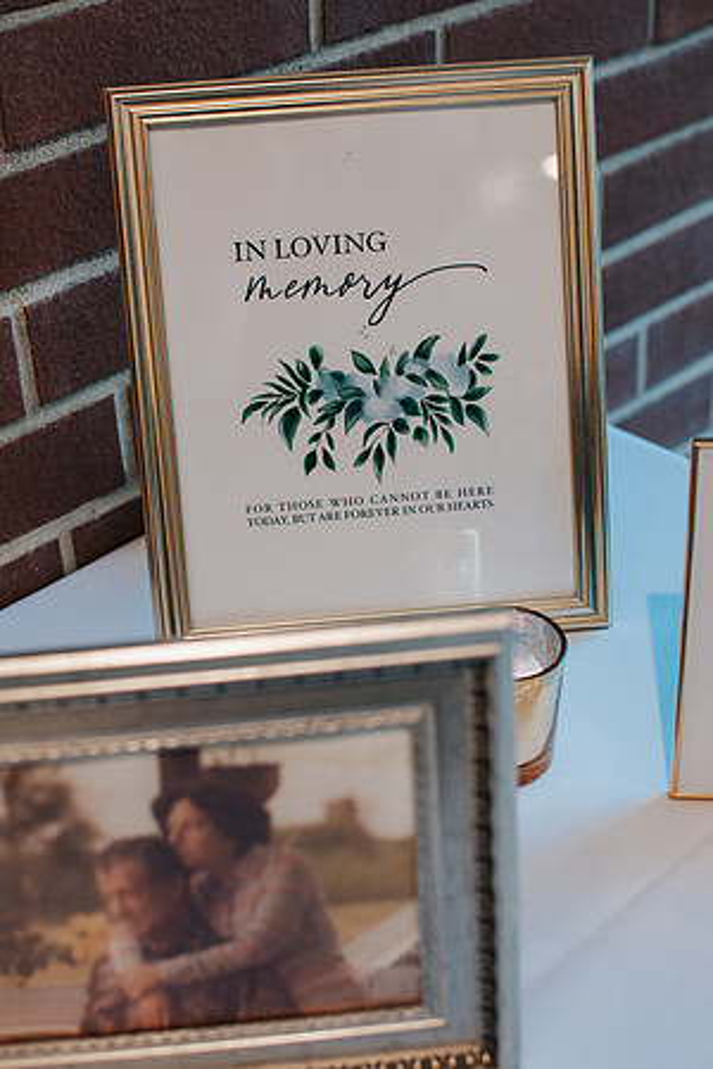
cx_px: 356
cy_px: 534
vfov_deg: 37.9
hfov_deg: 25.8
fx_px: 1560
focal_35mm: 52
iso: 400
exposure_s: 1/200
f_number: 3.2
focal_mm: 35
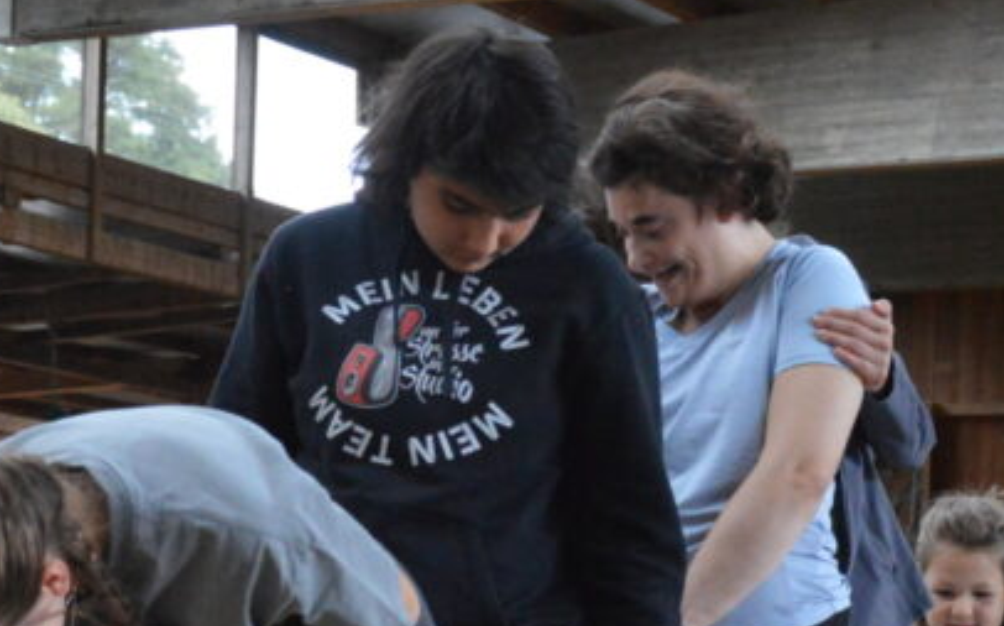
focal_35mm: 108
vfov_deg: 11.7
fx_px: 2953
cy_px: 830
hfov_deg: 19.3
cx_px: 556
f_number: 4
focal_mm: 28
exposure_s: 1/500
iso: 3200
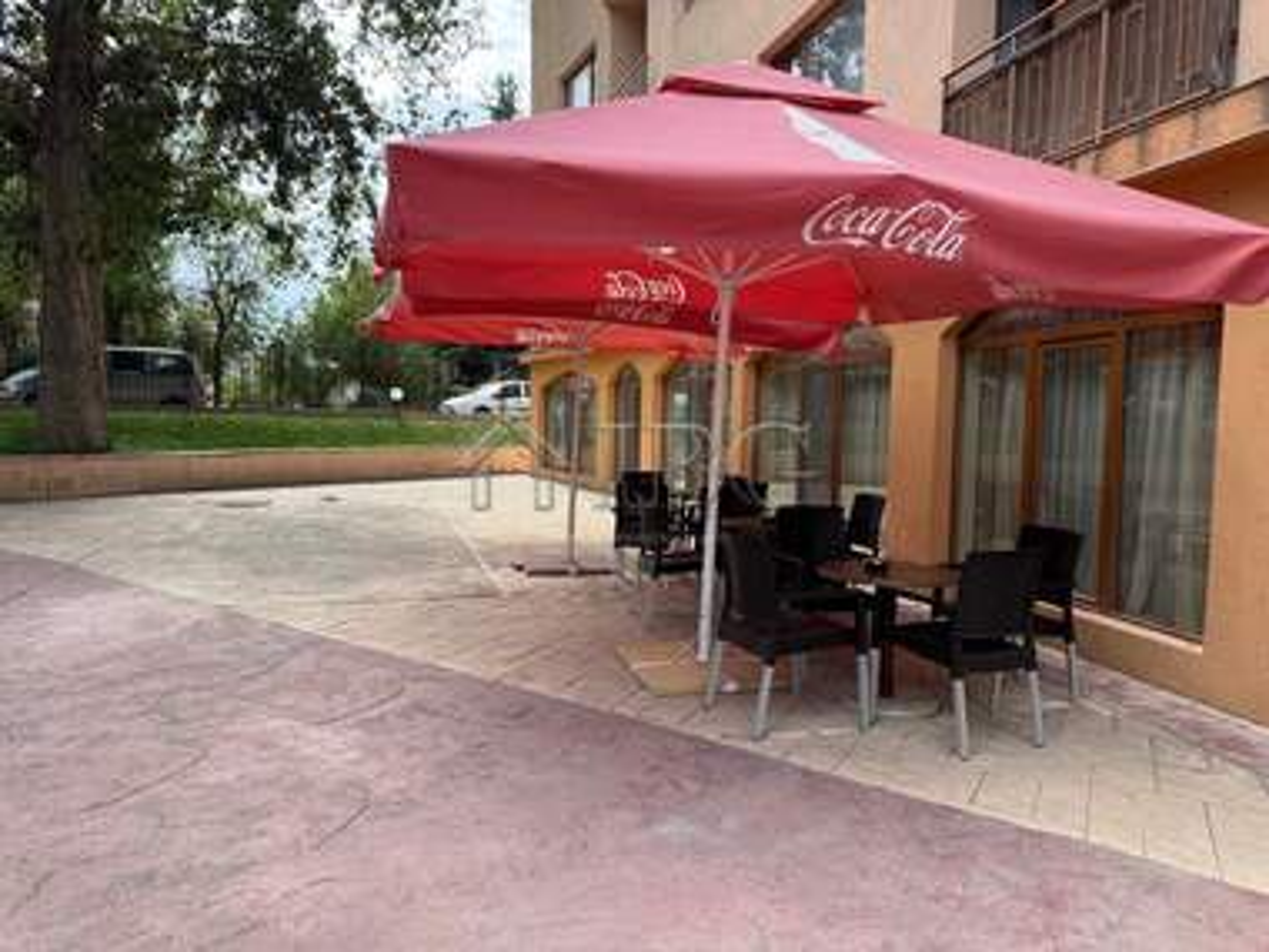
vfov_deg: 56.8
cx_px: 634
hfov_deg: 71.6
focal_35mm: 24
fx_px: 880
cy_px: 476
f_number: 1.78
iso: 100
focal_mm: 6.76
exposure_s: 1/1410
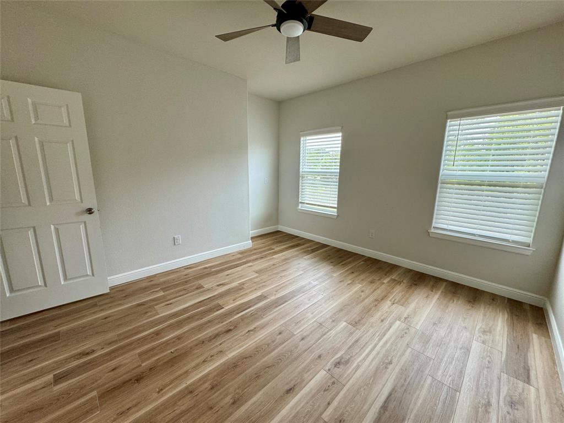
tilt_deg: -10.4
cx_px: 282
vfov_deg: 85.7
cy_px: 212
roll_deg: -0.8
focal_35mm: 14
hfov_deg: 102.1
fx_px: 228
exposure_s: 1/99
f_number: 2.2
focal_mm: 2.22
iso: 125
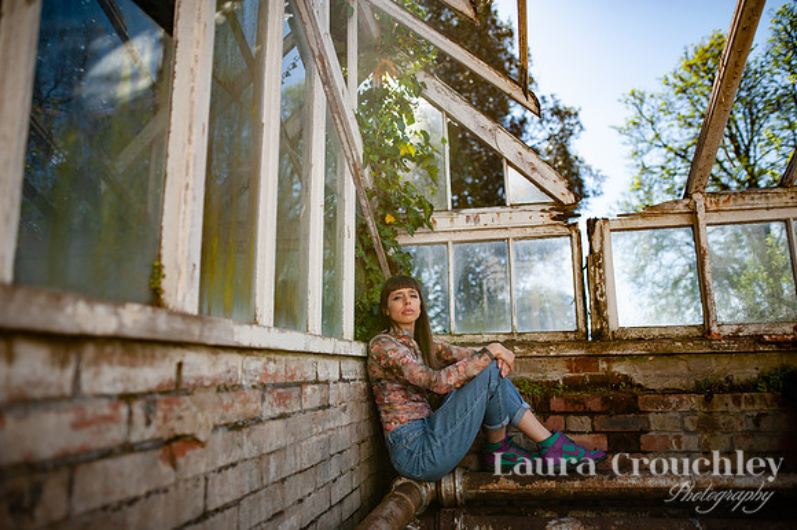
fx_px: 531
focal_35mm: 24
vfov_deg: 53.1
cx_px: 398
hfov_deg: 73.8
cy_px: 265
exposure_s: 1/6400
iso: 320
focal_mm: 24
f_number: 1.4
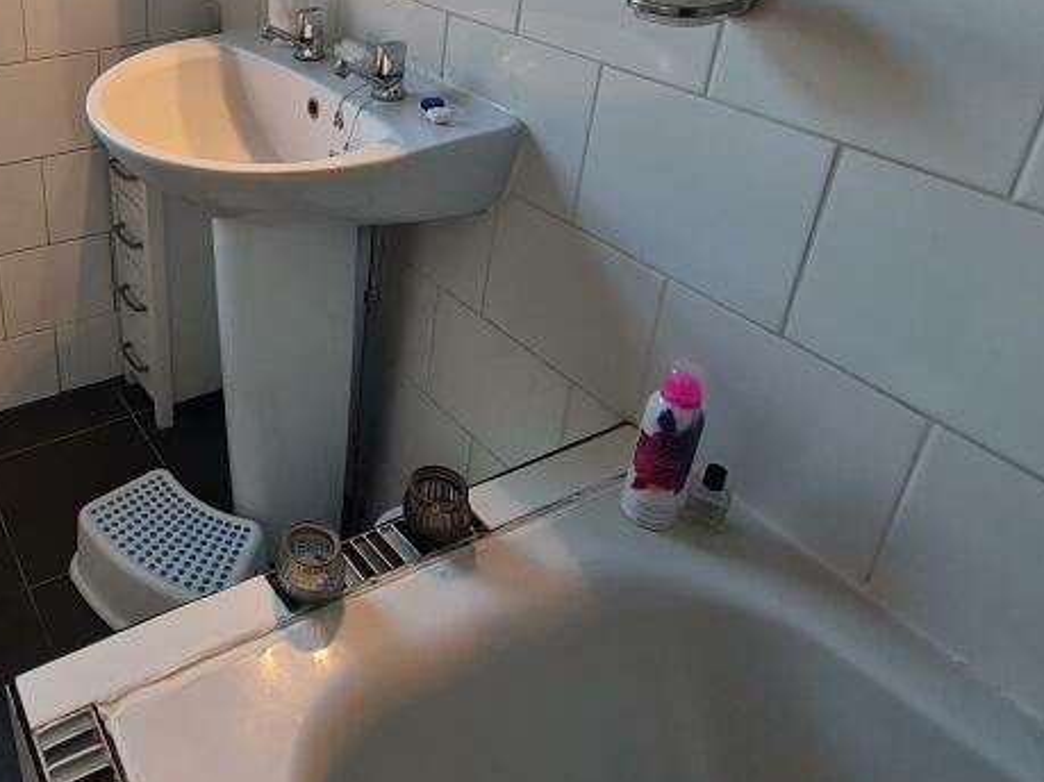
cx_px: 146
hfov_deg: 55.2
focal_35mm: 29
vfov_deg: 46.4
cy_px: 191
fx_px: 874
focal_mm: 1.74
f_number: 2.2
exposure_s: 1/50
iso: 100
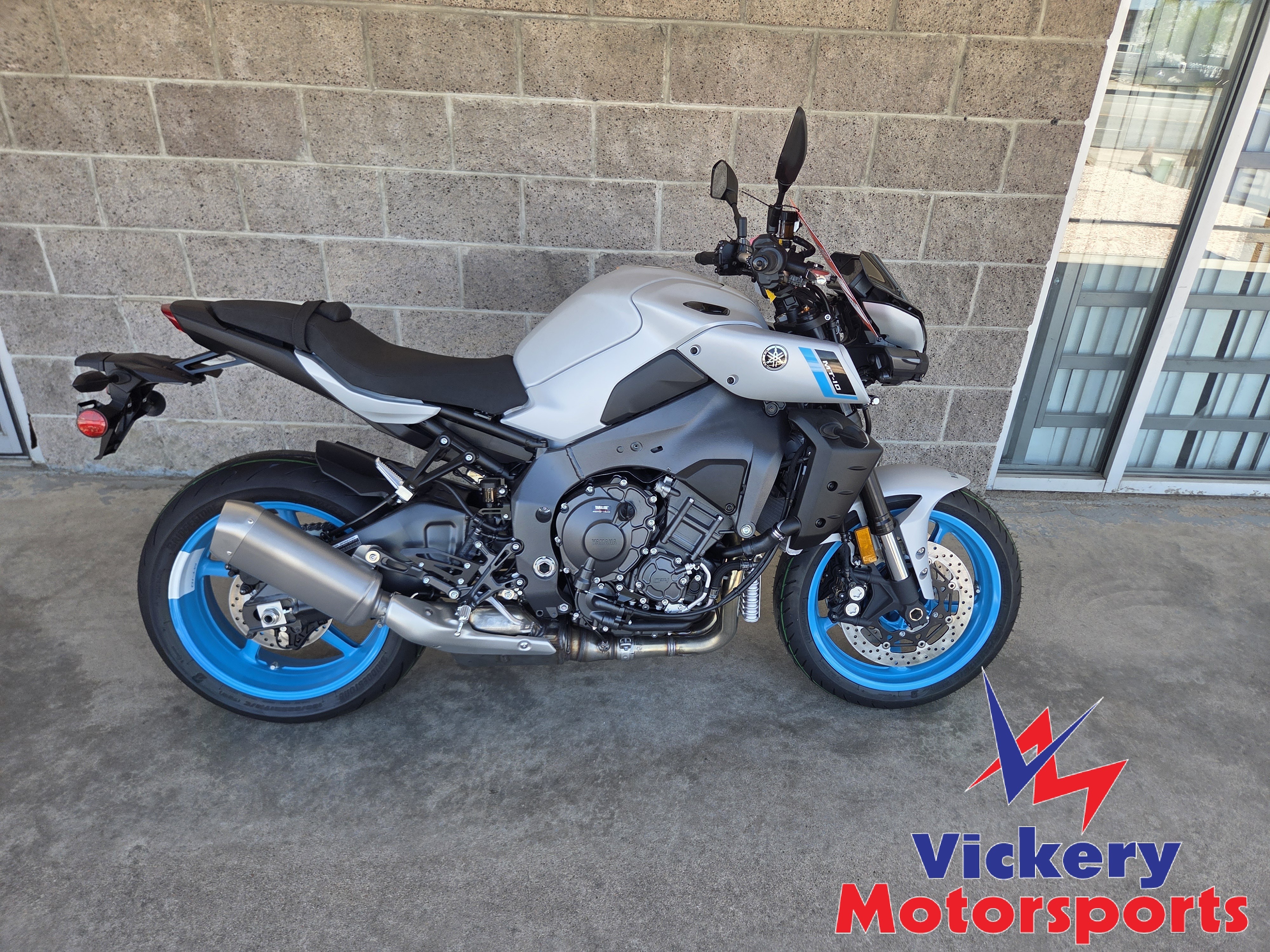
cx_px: 635
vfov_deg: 58.9
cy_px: 476
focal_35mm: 23
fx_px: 844
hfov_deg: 73.9
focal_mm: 5.4
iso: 40
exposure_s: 1/180
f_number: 1.8
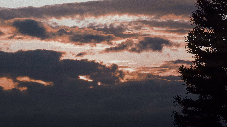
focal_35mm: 113
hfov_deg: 18.4
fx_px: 680
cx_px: 237
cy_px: -27
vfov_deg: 10.5
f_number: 2.8
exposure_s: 1/250
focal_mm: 50
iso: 200
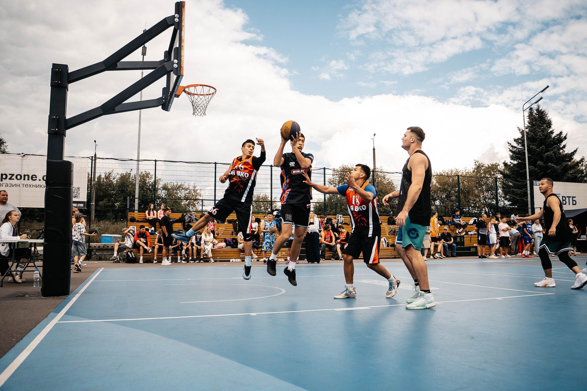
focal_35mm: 28
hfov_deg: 64.6
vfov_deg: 45.7
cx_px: 294
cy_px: 196
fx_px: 465
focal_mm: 28
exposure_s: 1/2500
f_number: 3.5
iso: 320
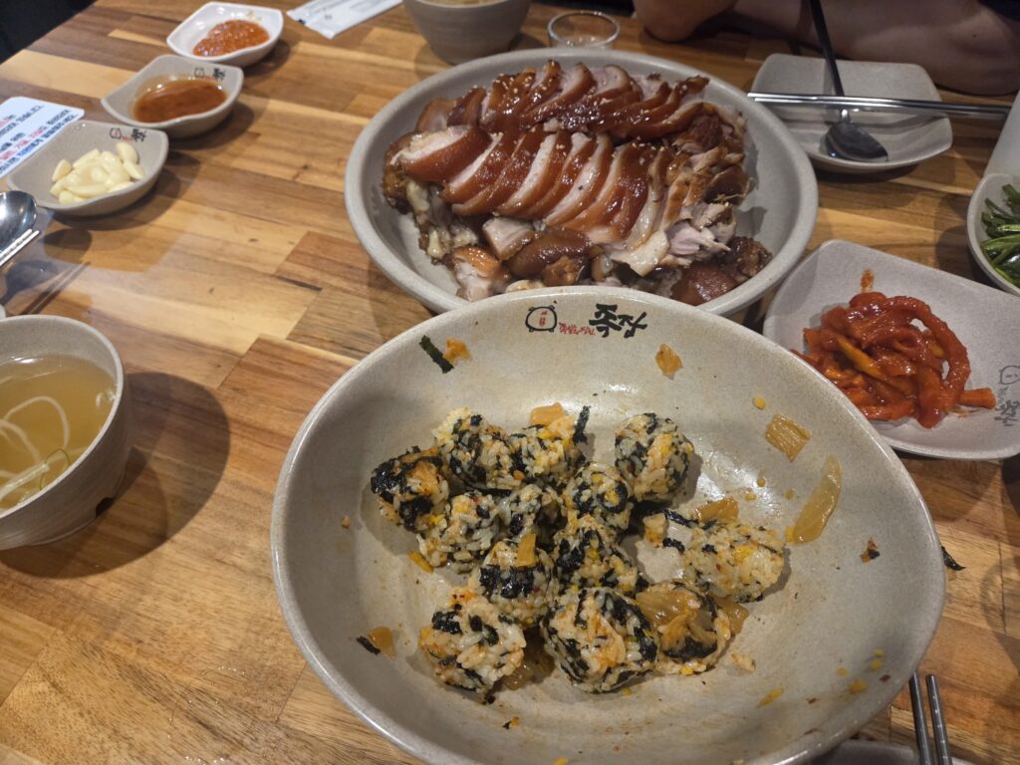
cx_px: 510
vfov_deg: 58.9
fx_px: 678
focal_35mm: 23
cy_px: 382
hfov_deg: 73.9
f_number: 1.8
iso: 1000
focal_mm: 5.4
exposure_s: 1/120
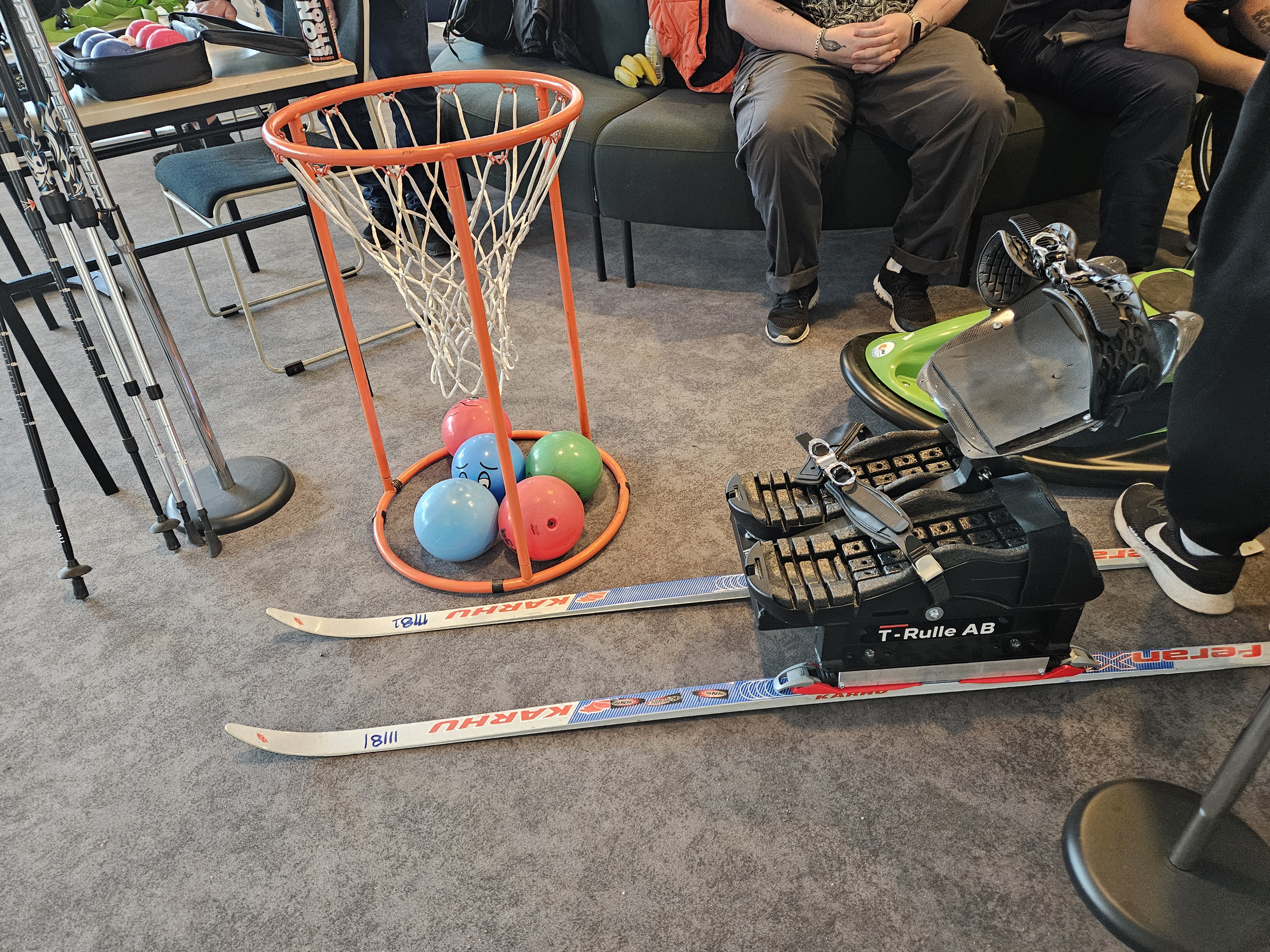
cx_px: 635
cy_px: 476
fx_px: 844
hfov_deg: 73.9
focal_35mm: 23
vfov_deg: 58.9
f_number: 1.8
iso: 800
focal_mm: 5.4
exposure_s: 1/50
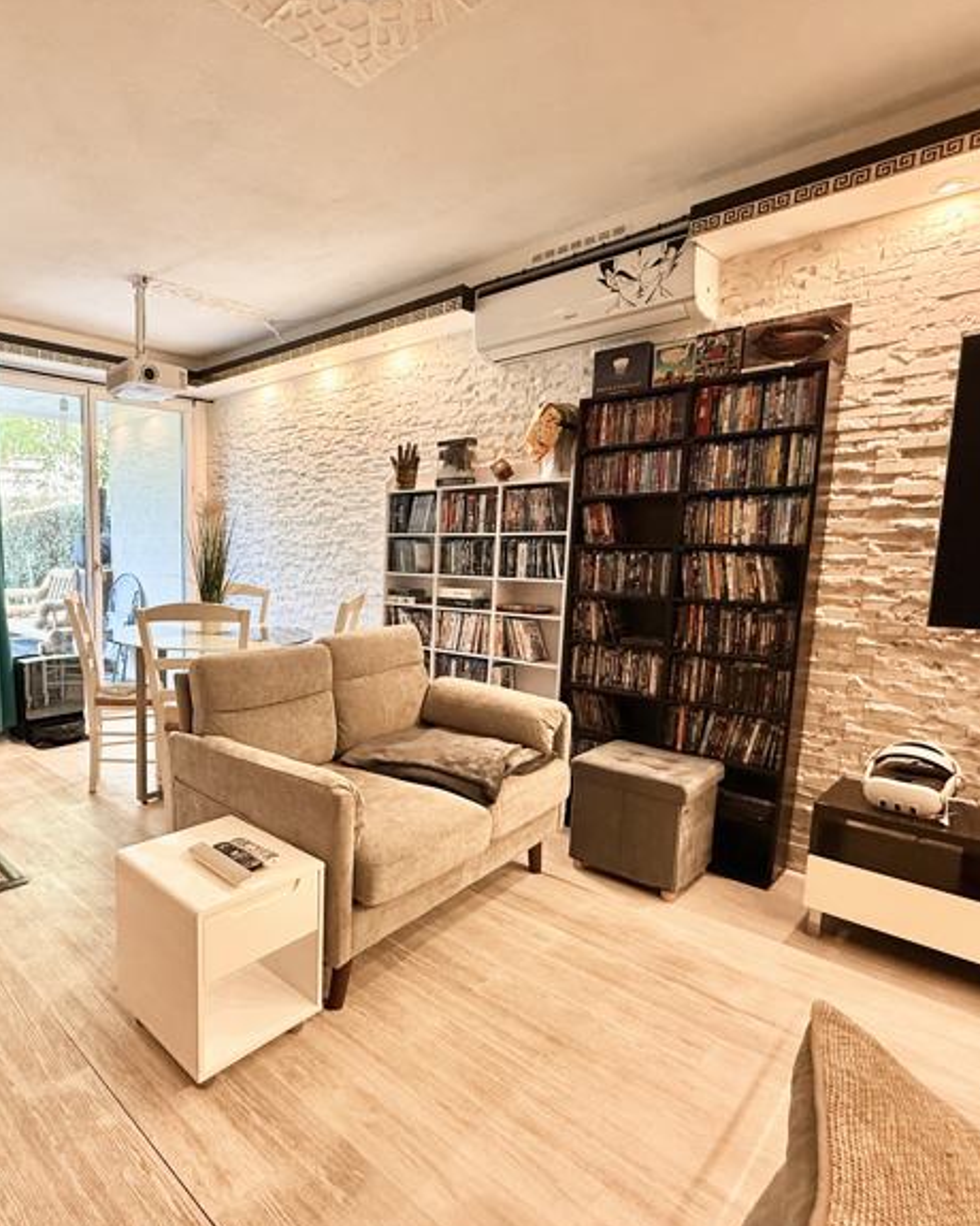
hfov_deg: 67.1
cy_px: 631
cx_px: 264
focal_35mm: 19
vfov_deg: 83.3
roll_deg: -0.4
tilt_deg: -6.7
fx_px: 689
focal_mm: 2.22
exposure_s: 1/50
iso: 200
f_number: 2.2
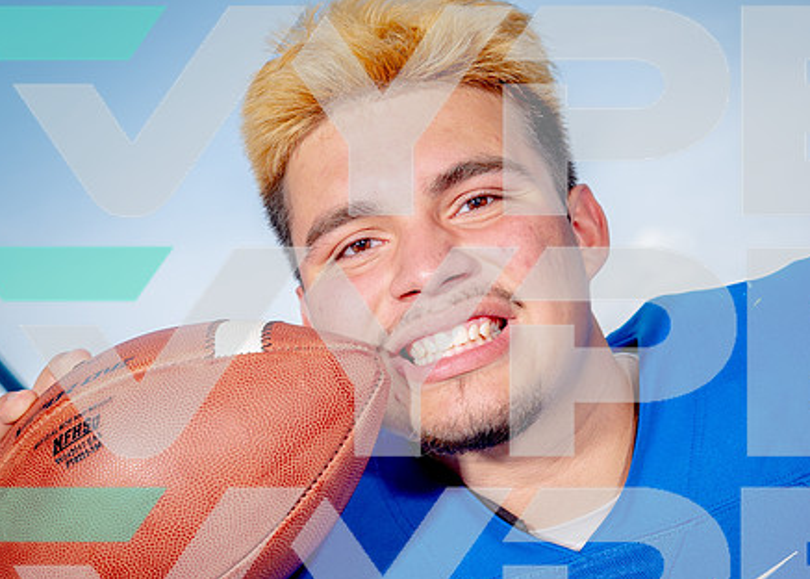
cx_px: 483
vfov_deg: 19.0
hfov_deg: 26.4
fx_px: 1725
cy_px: 353
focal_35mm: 75
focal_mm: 54
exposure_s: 1/125
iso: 100
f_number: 8
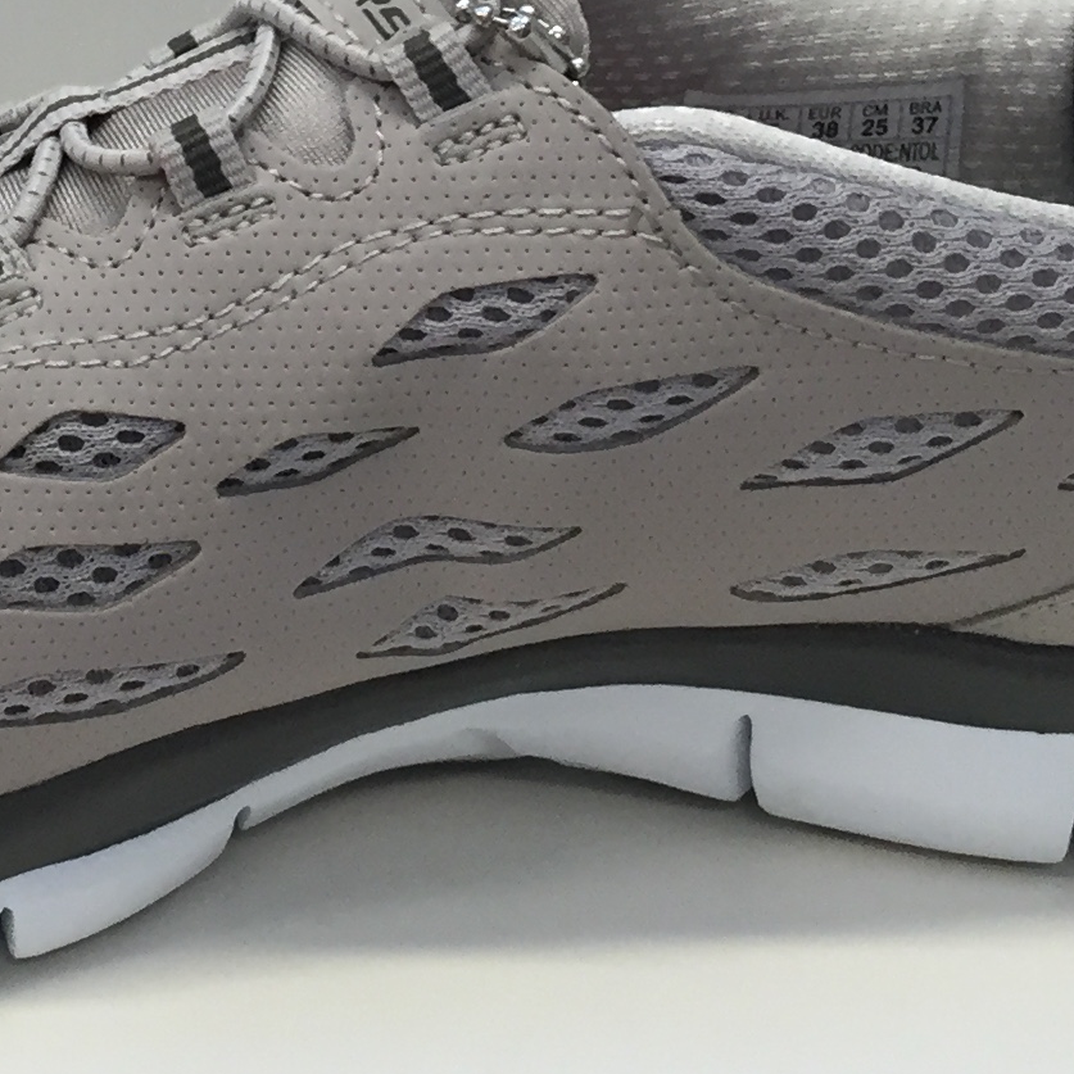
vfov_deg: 16.6
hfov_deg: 17.2
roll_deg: -1.5
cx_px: 175
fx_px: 3510
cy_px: -244
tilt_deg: -16.6
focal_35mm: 100
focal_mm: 4.15
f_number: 2.2
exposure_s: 1/33
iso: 32
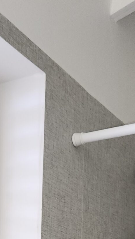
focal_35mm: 78
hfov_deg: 15.5
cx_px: 95
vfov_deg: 23.3
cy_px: 328
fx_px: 496
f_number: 1.8
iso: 100
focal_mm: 5.4
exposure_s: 1/50
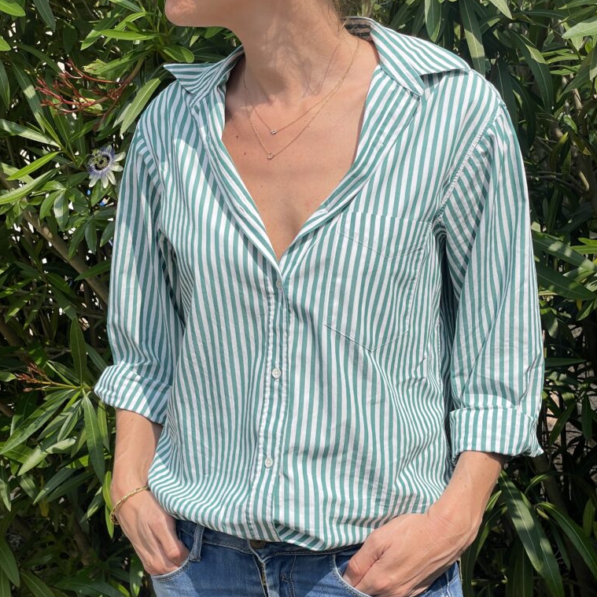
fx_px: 1210
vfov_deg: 27.7
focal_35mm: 62
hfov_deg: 27.7
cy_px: 319
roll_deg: +2.8
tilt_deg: -10.9
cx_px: 298
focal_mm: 6
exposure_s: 1/1653
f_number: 2
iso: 25
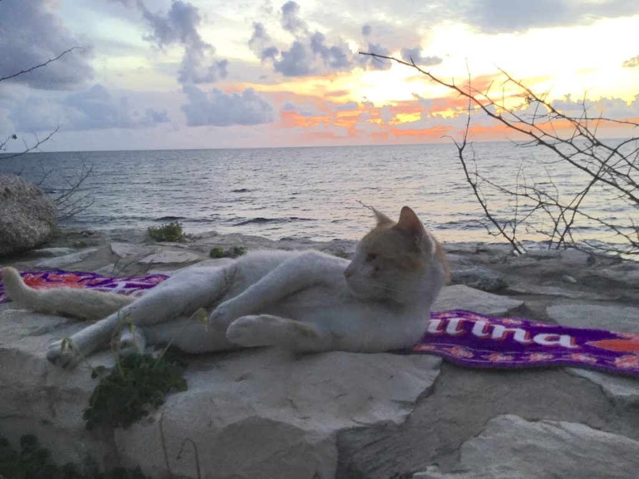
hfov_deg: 58.4
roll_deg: -0.2
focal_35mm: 31
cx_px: 320
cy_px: 240
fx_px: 572
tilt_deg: -8.9
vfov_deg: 45.4
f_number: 2.4
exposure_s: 1/33
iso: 80
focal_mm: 3.3
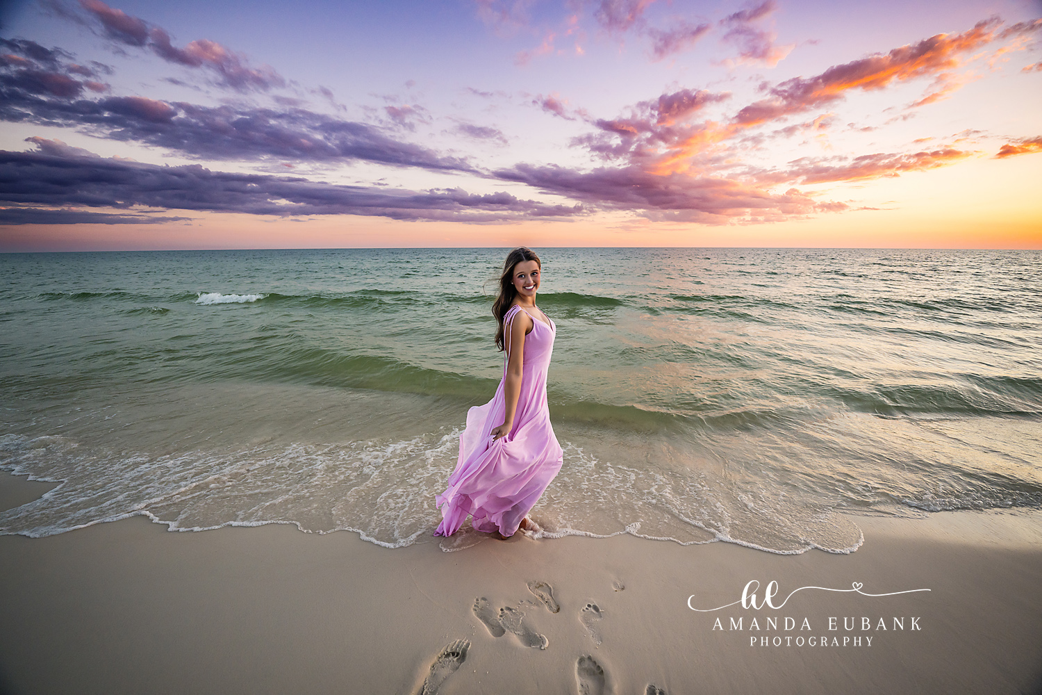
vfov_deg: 81.2
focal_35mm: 14
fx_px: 405
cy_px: 348
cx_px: 521
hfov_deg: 104.3
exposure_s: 1/1000
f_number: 3.2
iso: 800
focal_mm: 14
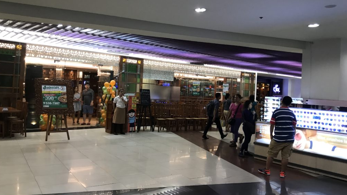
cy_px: 87
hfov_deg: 62.6
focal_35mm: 31
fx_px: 285
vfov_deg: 37.7
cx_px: 172
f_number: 1.8
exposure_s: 1/30
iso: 40
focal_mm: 3.99
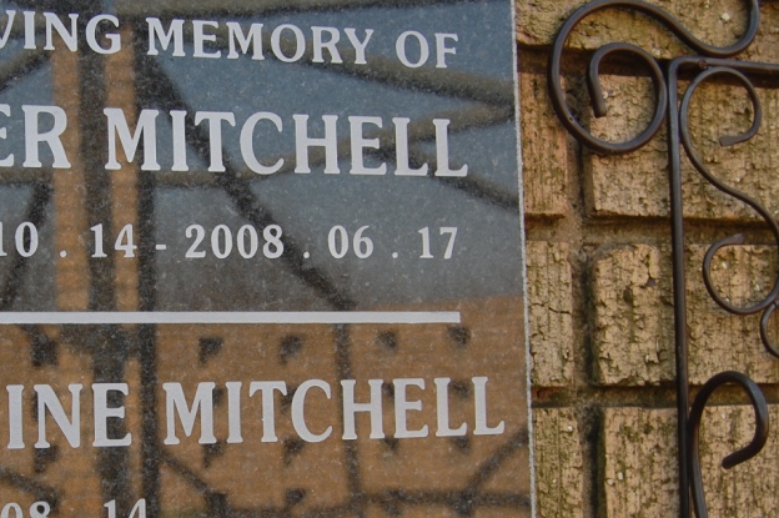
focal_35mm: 64
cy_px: 350
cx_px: 156
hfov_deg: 30.7
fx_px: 1384
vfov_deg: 21.1
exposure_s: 1/125
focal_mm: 26
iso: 250
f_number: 5.6
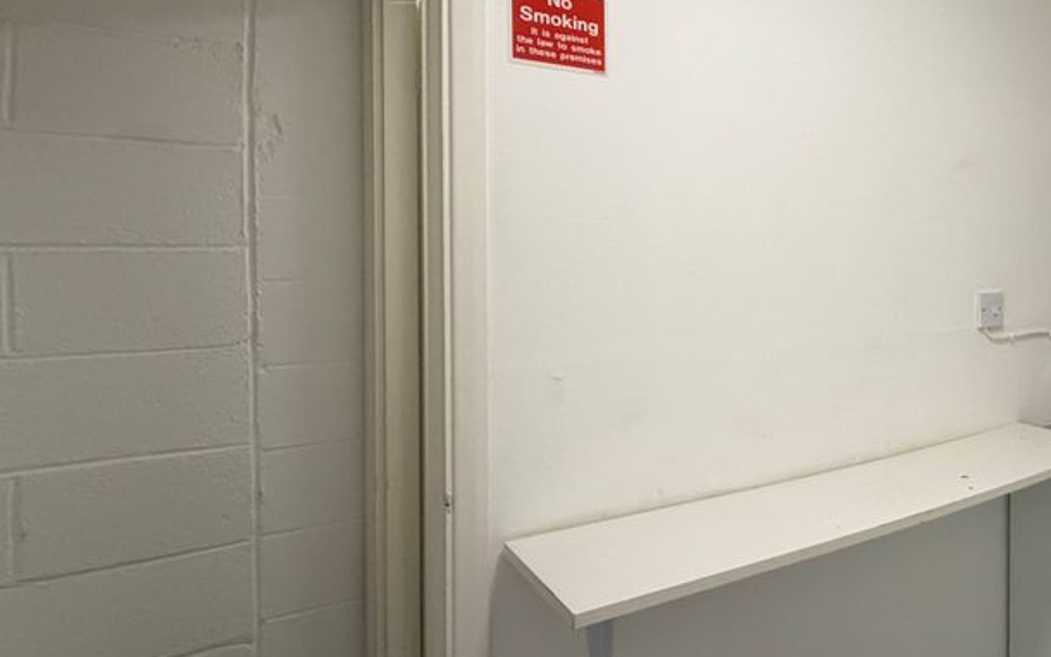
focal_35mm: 27
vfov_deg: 45.8
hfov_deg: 58.6
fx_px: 773
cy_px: 266
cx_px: 944
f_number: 2.2
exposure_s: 1/100
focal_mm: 2.22
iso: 250
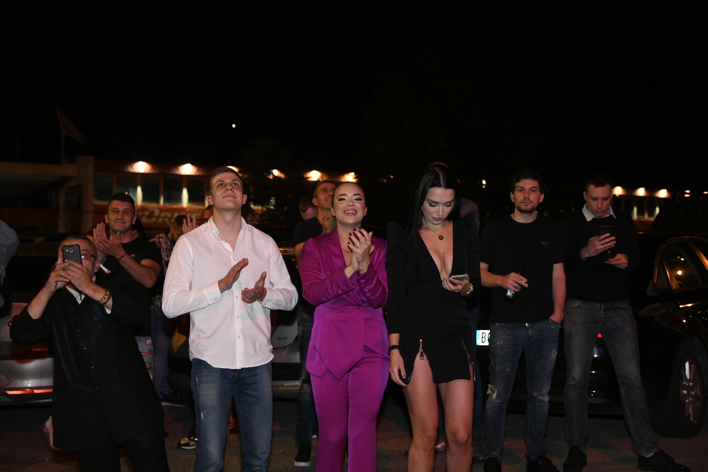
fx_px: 944
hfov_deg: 41.1
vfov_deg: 28.1
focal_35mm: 48
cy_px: 236
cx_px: 354
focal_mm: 48
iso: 4000
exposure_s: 1/160
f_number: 4
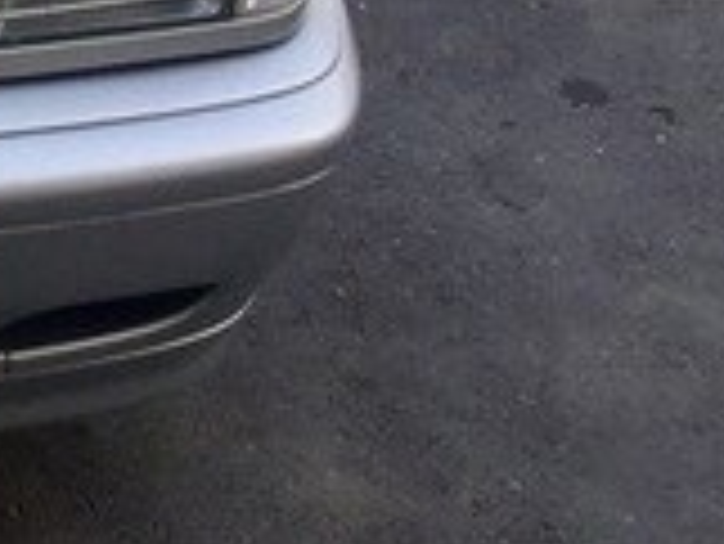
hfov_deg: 14.2
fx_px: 2491
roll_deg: -0.7
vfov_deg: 12.2
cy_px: -92
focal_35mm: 119
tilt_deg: -26.9
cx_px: -670
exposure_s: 1/50
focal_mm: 4.15
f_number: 2.2
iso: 32
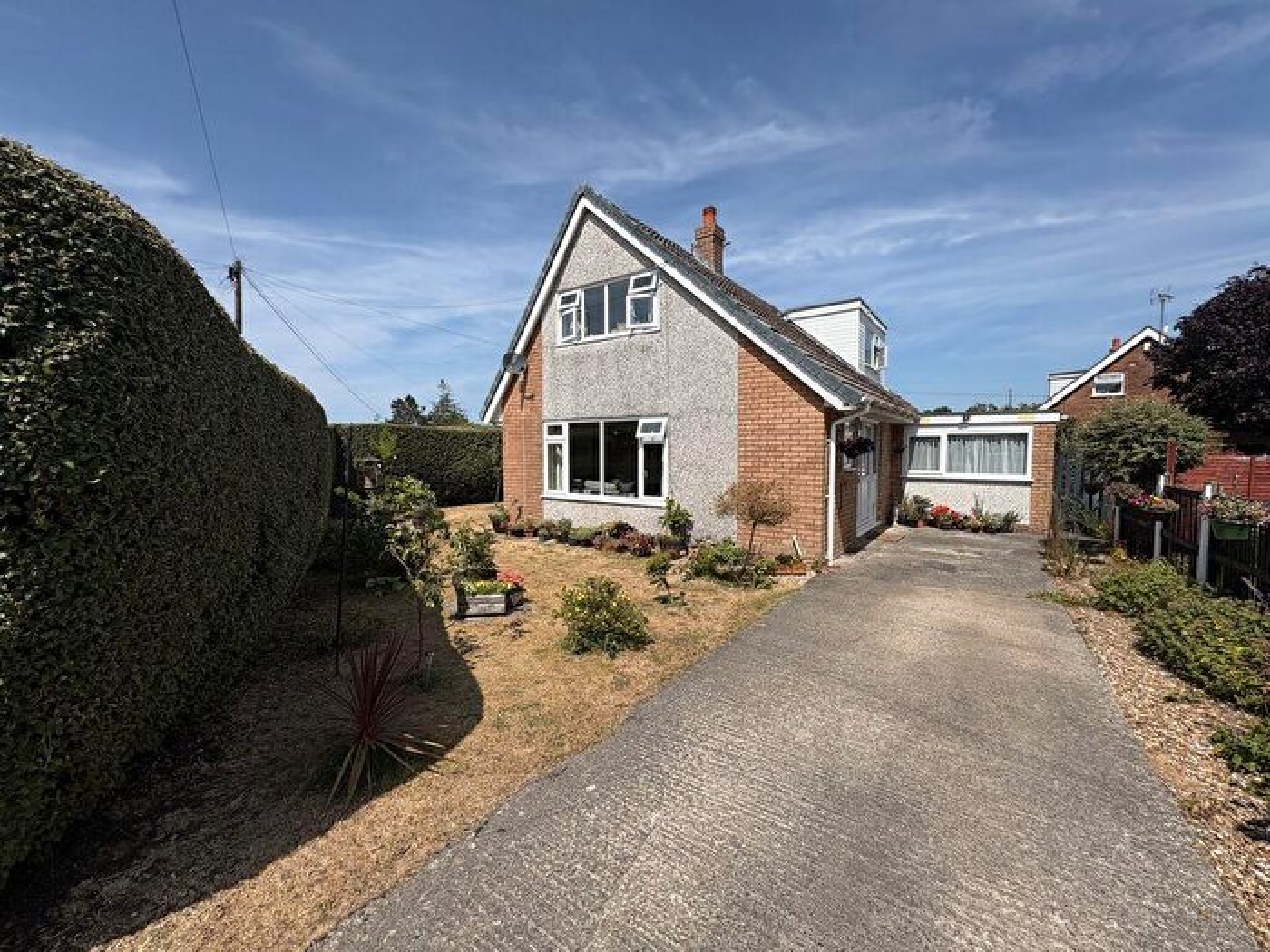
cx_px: 635
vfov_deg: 85.7
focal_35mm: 14
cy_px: 476
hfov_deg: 102.1
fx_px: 514
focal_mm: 2.22
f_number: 2.2
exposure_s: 1/2985
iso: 50
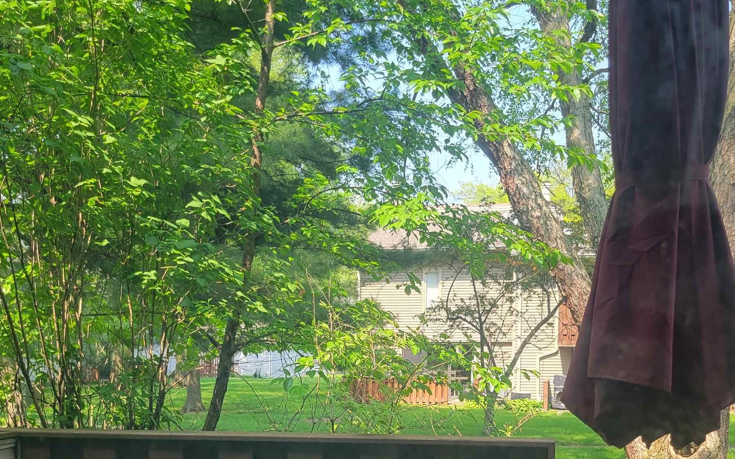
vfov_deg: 26.7
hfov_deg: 42.6
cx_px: 366
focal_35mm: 47
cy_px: 397
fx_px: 942
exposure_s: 1/277
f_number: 1.8
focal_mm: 5.4
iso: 40
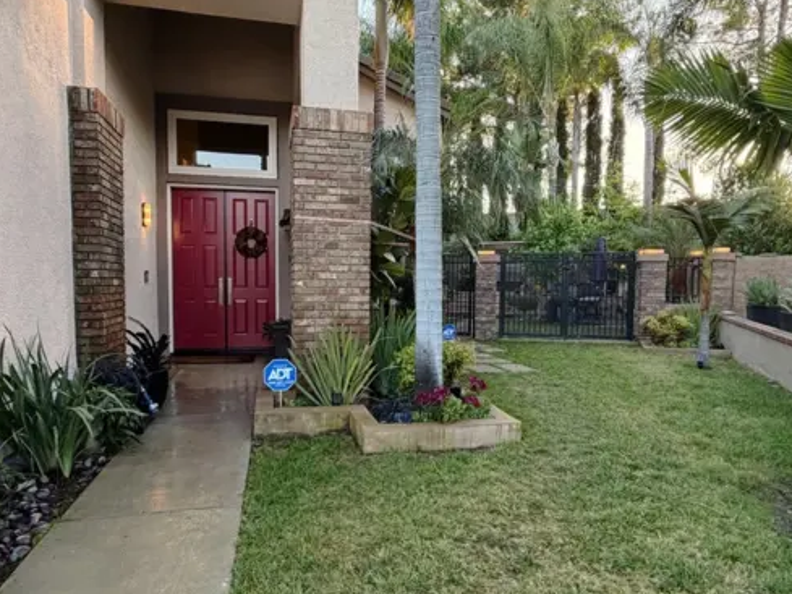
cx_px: 379
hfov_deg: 76.3
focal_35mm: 22
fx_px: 503
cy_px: 316
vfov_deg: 61.1
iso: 160
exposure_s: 1/121
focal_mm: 2.22
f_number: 2.2
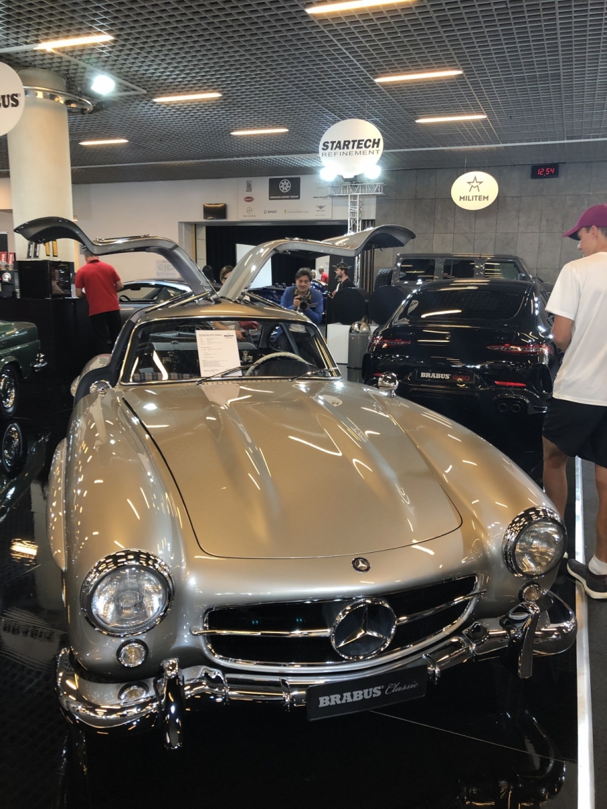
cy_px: 404
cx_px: 304
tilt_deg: -9.1
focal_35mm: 28
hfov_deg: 49.7
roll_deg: -1.1
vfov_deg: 63.4
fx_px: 655
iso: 40
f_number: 1.8
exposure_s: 1/20
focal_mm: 3.99
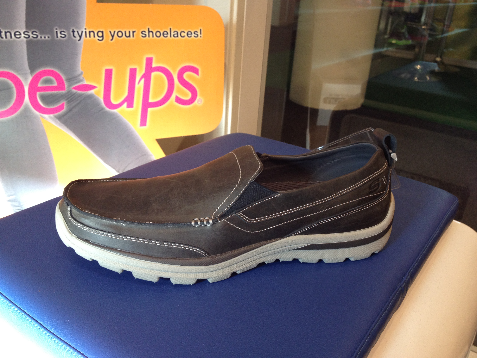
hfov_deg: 52.6
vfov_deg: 40.7
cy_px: 179
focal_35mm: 35
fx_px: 482
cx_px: 238
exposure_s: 1/120
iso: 100
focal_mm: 4.28
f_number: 2.4
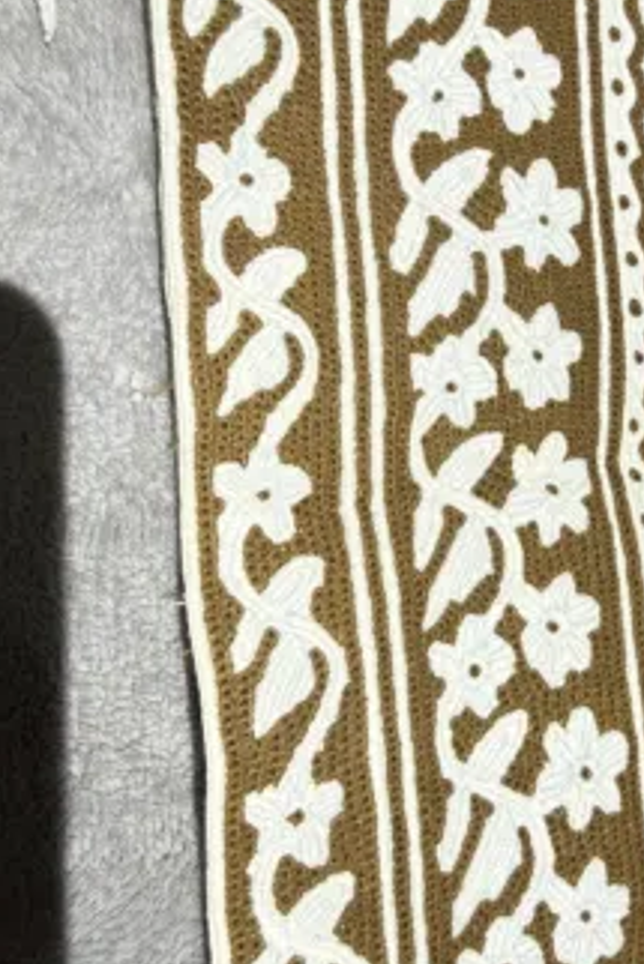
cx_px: 410
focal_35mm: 31
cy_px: 431
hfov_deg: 42.0
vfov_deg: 60.1
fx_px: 831
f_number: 2.2
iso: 320
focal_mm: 2.22
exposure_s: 1/50
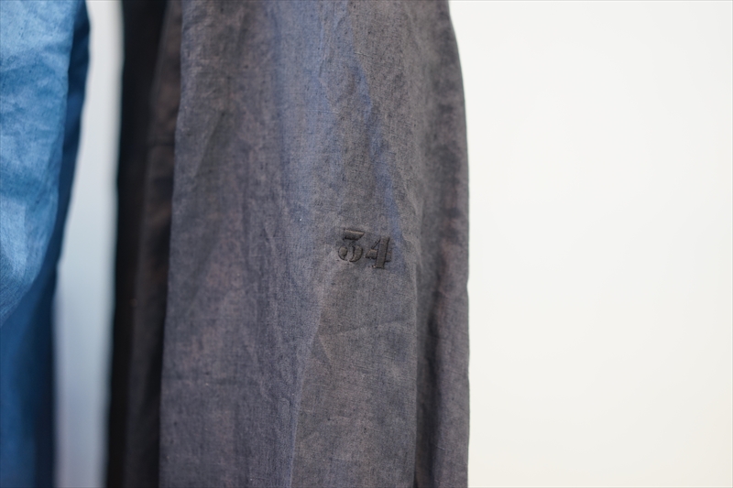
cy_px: 244
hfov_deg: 36.3
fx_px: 1120
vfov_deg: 24.6
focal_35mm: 55
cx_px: 366
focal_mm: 55
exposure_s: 1/60
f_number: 2
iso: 400
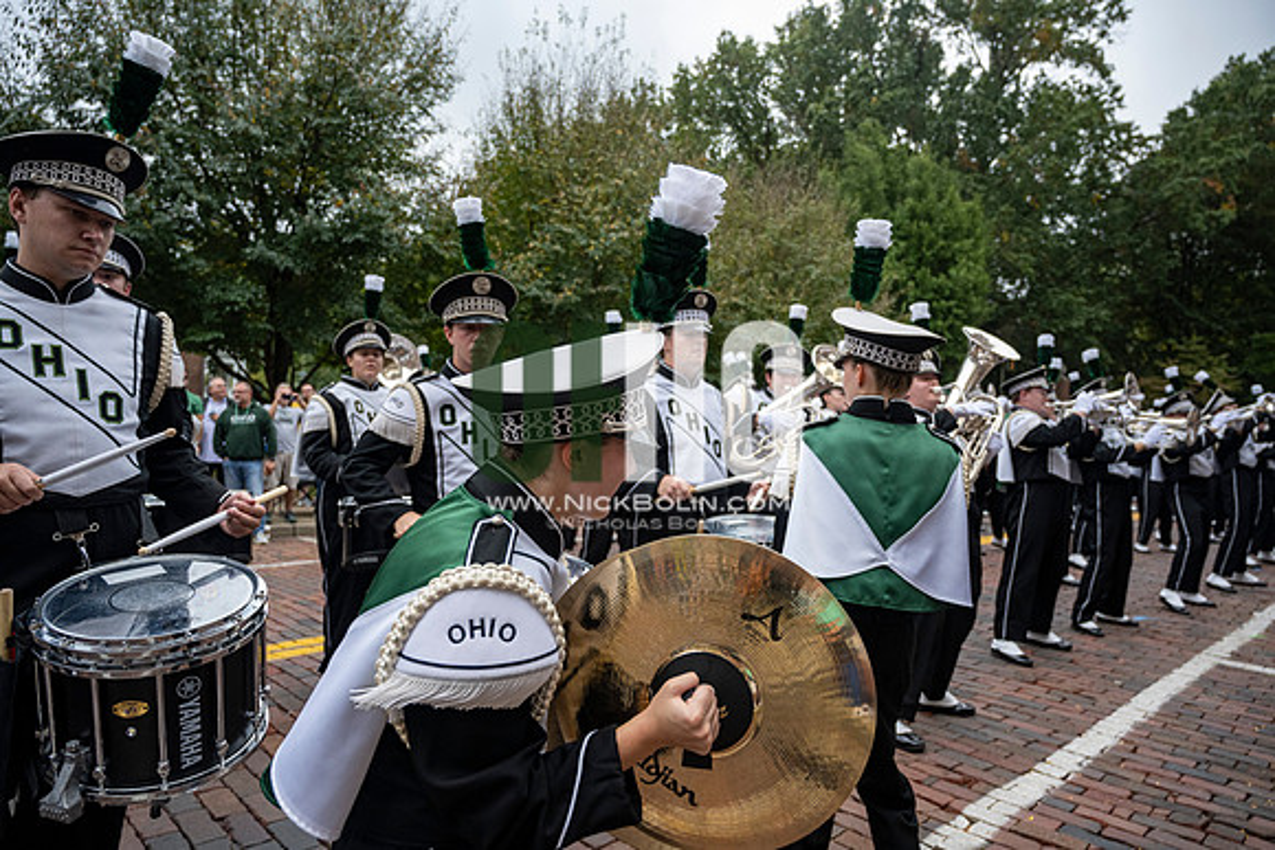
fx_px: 850
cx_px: 638
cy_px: 425
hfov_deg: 73.7
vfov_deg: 53.2
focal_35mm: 24
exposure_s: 1/1600
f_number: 4
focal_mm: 24
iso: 640
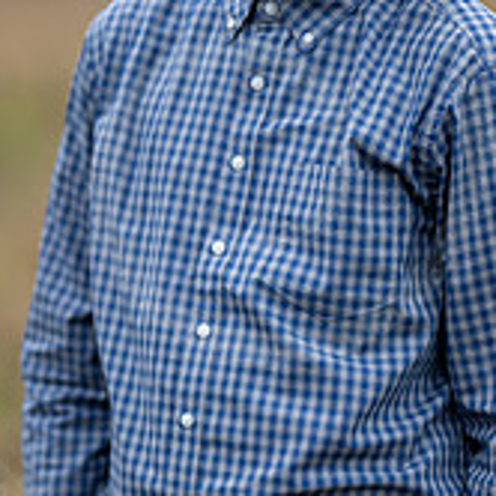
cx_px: 284
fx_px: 3177
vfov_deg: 8.9
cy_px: 236
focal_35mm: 196
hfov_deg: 8.9
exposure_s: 1/400
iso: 500
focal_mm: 85
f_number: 1.2
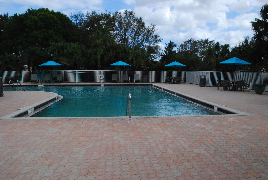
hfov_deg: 61.8
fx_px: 224
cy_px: 90
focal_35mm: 30
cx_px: 134
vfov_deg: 43.8
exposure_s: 1/800
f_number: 14
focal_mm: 20
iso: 1600
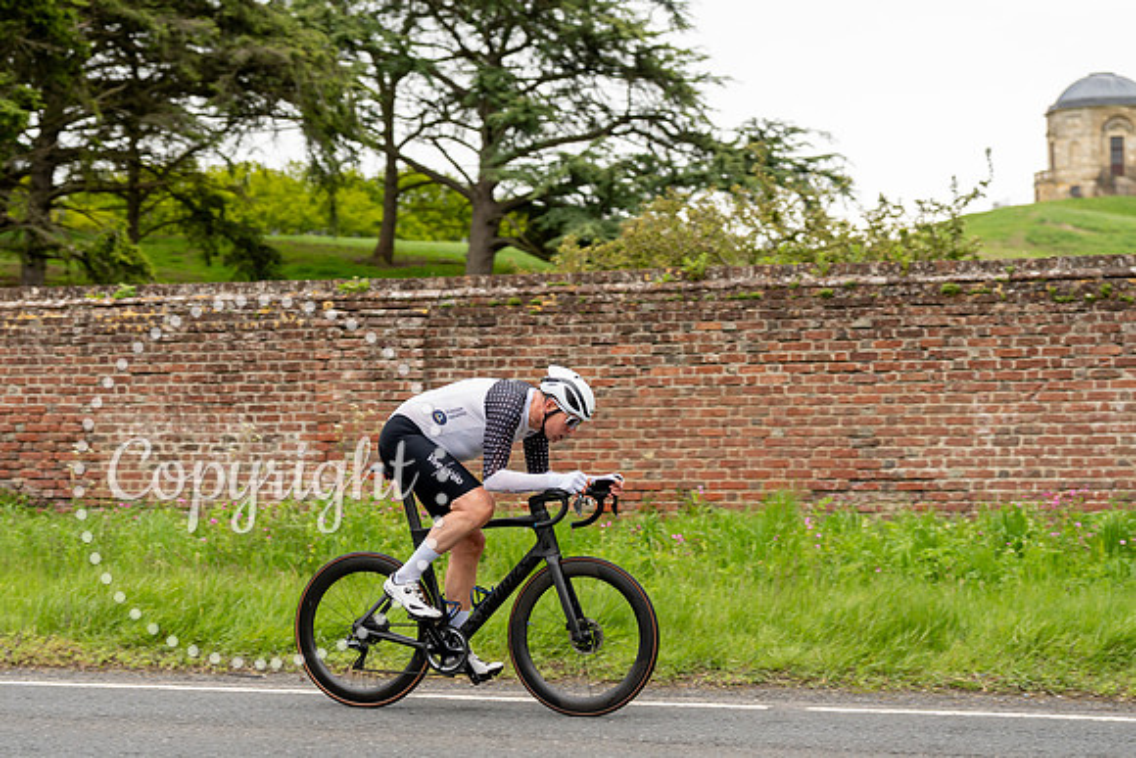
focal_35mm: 80
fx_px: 2518
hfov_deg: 25.4
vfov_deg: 17.1
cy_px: 432
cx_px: 489
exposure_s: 1/1000
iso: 400
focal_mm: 70
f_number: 3.5
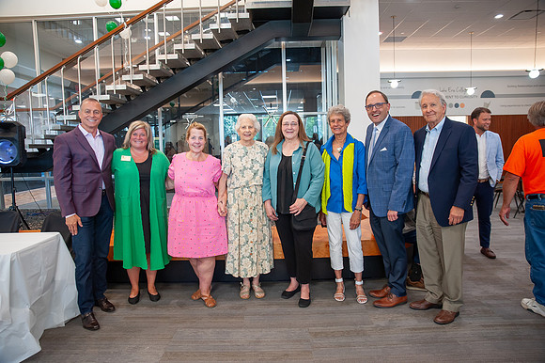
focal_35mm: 24
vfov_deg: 53.1
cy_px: 182
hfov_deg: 73.8
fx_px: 363
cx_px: 272
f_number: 3.2
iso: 1250
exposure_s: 1/160
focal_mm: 24
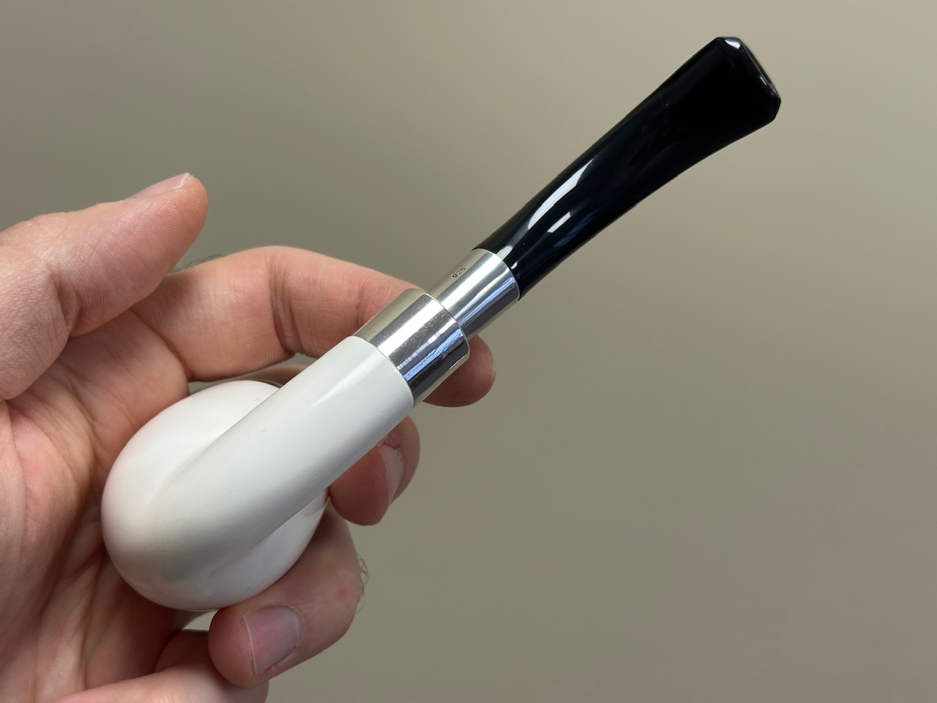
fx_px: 1299
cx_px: 468
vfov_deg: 30.3
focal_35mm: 48
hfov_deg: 39.7
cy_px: 352
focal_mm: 6.86
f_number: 1.78
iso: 80
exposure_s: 1/121
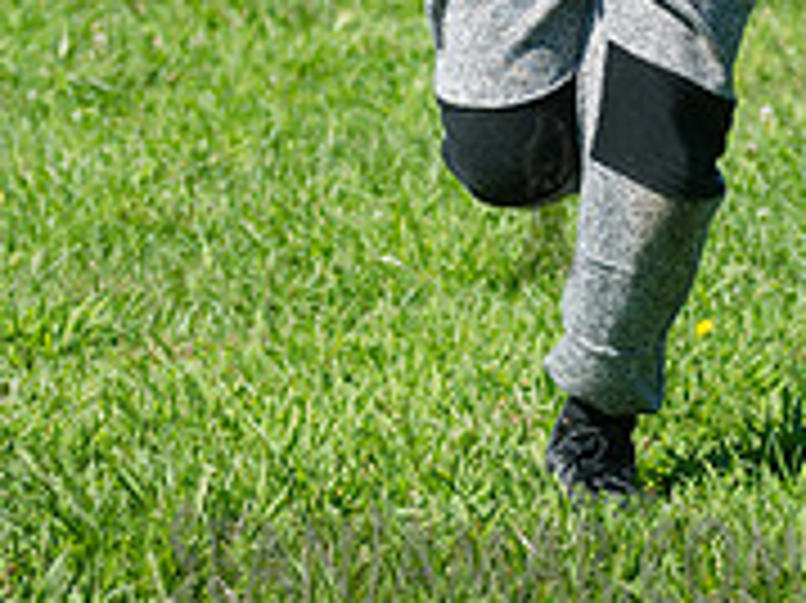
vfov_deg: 3.7
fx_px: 9214
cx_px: 515
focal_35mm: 396
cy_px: -249
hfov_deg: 5.0
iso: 200
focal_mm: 100
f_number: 4
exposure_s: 1/1250
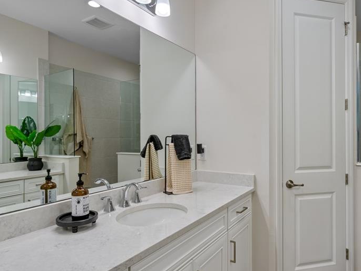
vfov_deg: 58.9
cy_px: 135
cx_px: 193
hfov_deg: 73.8
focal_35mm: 23
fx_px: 240
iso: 400
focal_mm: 16
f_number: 8
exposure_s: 1/40
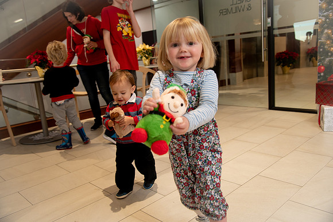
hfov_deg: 60.3
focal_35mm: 31
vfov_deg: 42.3
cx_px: 166
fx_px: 287
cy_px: 111
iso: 1250
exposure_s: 1/200
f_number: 4.5
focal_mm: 31
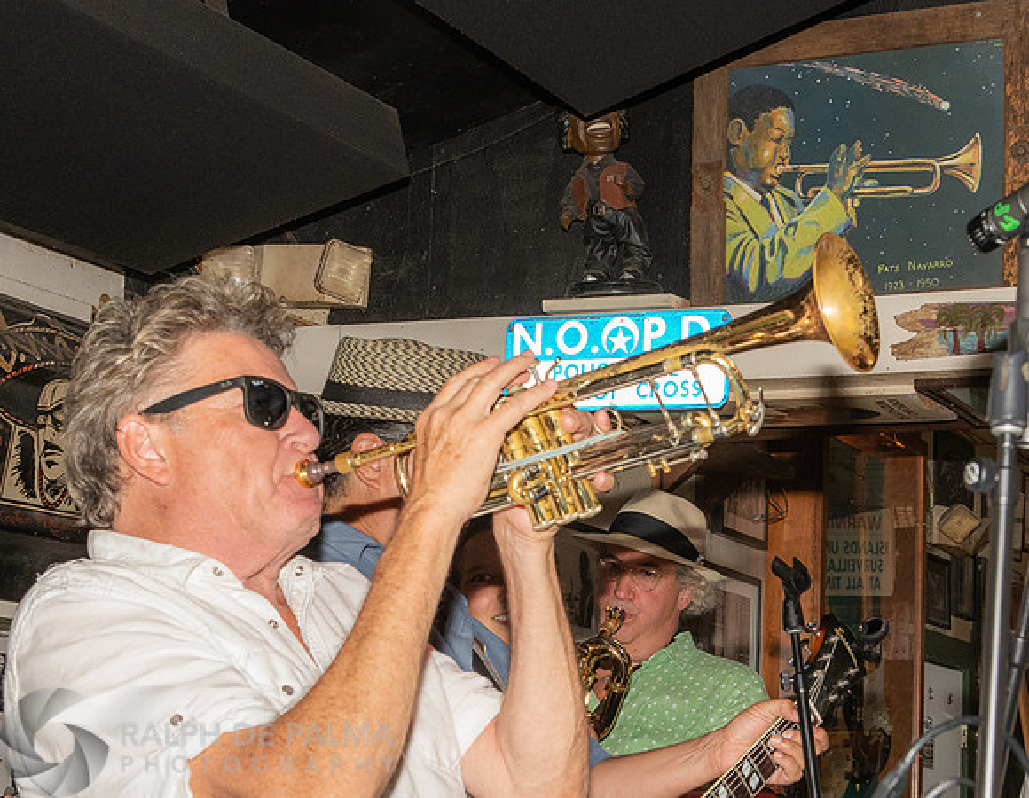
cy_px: 534
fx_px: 2517
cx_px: 626
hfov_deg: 23.1
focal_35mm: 84
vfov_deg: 18.0
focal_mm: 44
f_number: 9
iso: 800
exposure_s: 1/100
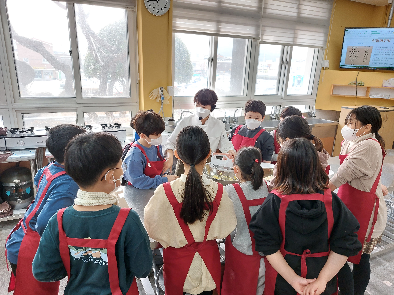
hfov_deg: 71.6
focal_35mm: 24
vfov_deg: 56.8
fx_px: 273
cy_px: 148
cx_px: 197
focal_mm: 5.23
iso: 125
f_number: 1.8
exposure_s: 1/60
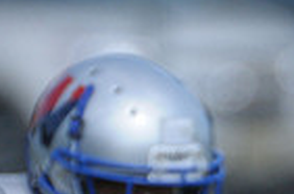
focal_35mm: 2476
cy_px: 345
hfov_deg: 0.8
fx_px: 20153
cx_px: 438
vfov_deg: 0.6
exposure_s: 1/3200
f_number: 4
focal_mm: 400
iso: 640
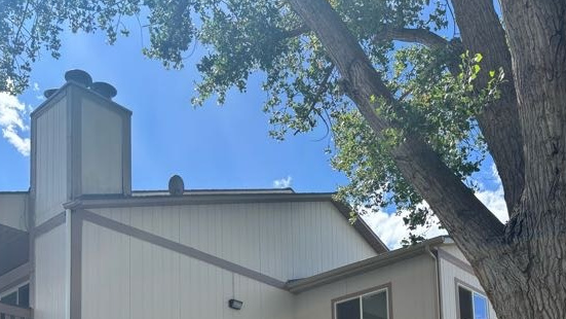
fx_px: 645
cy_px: 426
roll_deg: +0.6
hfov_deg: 47.3
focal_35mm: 43
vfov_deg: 24.0
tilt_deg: +7.5
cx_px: 305
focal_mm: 5.96
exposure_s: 1/1543
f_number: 1.6
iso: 50
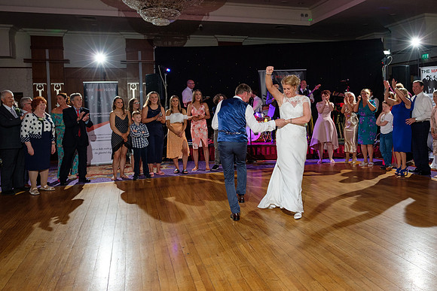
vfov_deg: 43.0
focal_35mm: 30
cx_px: 275
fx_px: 369
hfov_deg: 60.4
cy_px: 122
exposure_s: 1/160
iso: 800
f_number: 3.2
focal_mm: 16
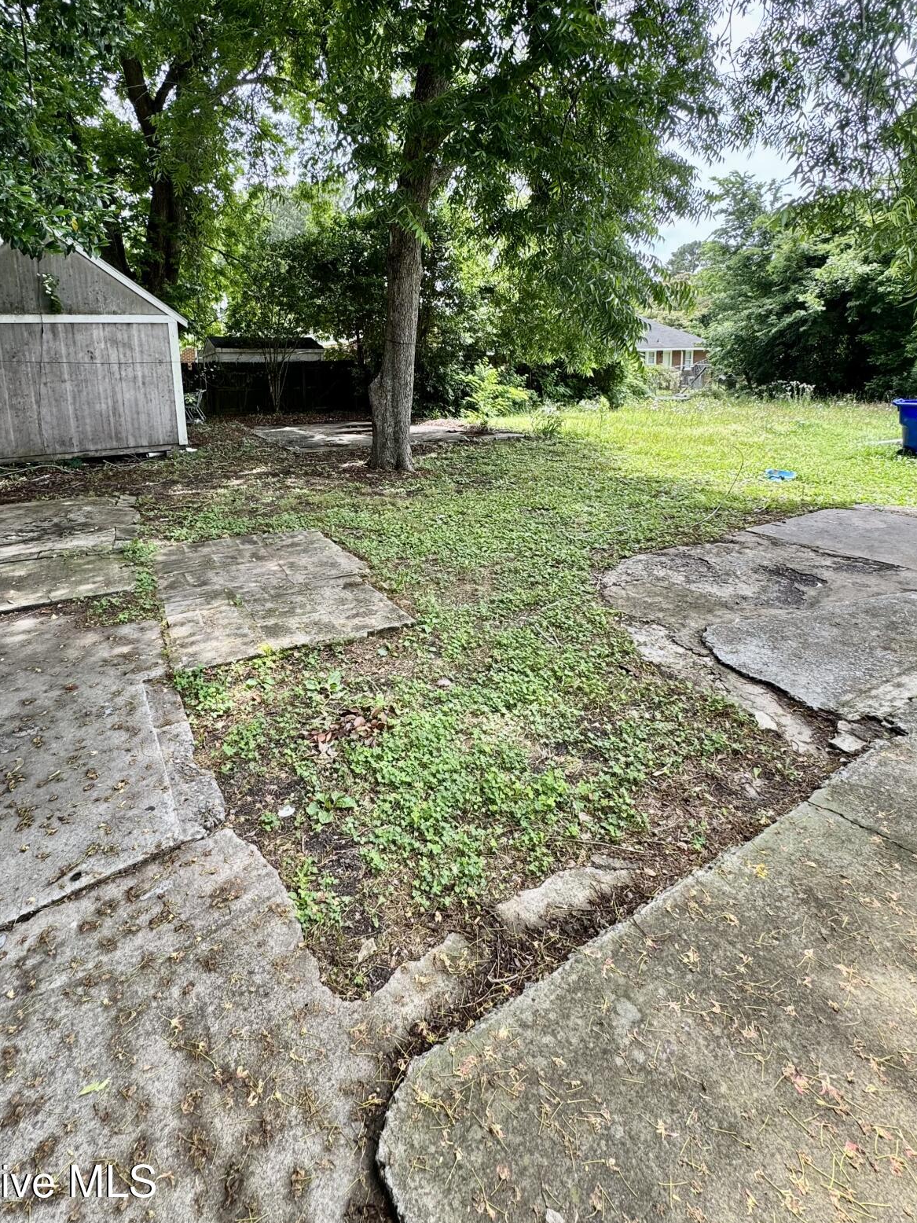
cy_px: 468
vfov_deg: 86.2
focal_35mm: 18
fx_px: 636
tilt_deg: -9.4
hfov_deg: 71.4
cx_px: 411
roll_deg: +1.9
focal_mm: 2.22
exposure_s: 1/211
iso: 40
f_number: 2.2
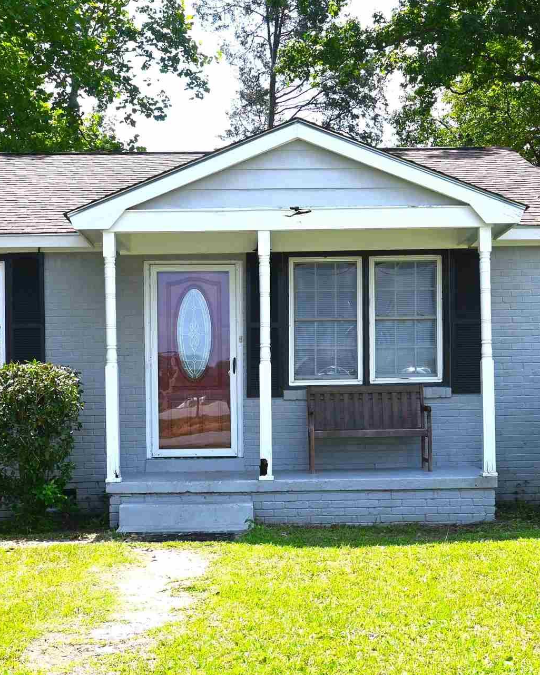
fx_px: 1079
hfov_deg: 28.1
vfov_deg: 34.6
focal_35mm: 54
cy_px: 403
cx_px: 281
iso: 100
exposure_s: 1/320
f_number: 6.3
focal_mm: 16
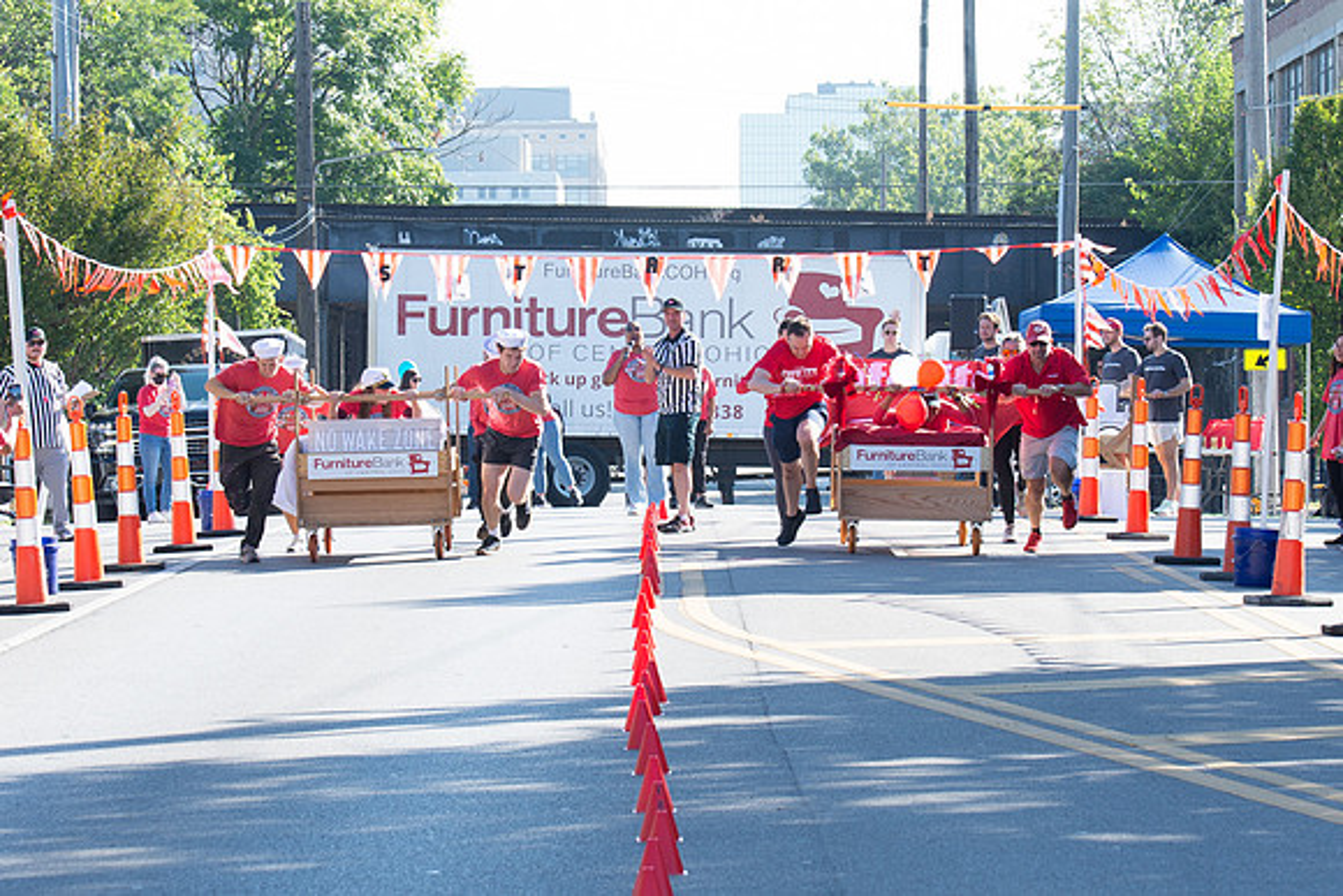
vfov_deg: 8.3
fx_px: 6172
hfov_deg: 12.4
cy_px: 483
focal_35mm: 165
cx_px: 631
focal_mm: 90
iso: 200
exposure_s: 1/250
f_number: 7.1
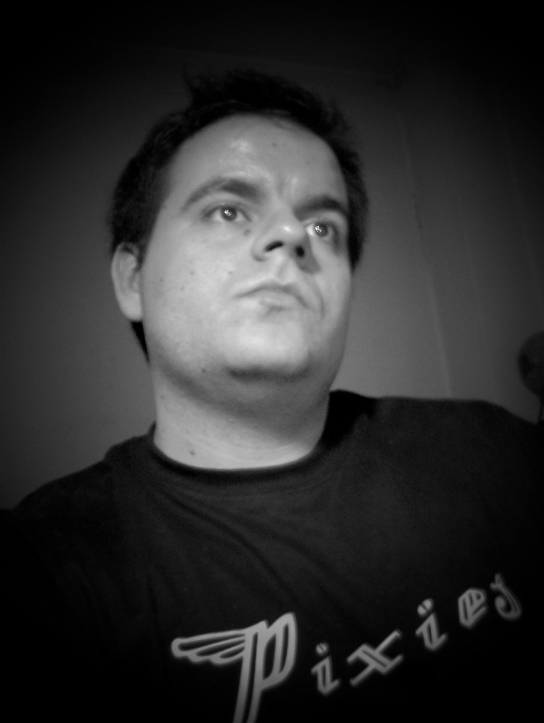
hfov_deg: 39.7
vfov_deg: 51.3
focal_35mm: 36
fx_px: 752
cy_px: 362
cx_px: 272
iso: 200
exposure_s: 1/2.5
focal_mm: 6
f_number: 2.8
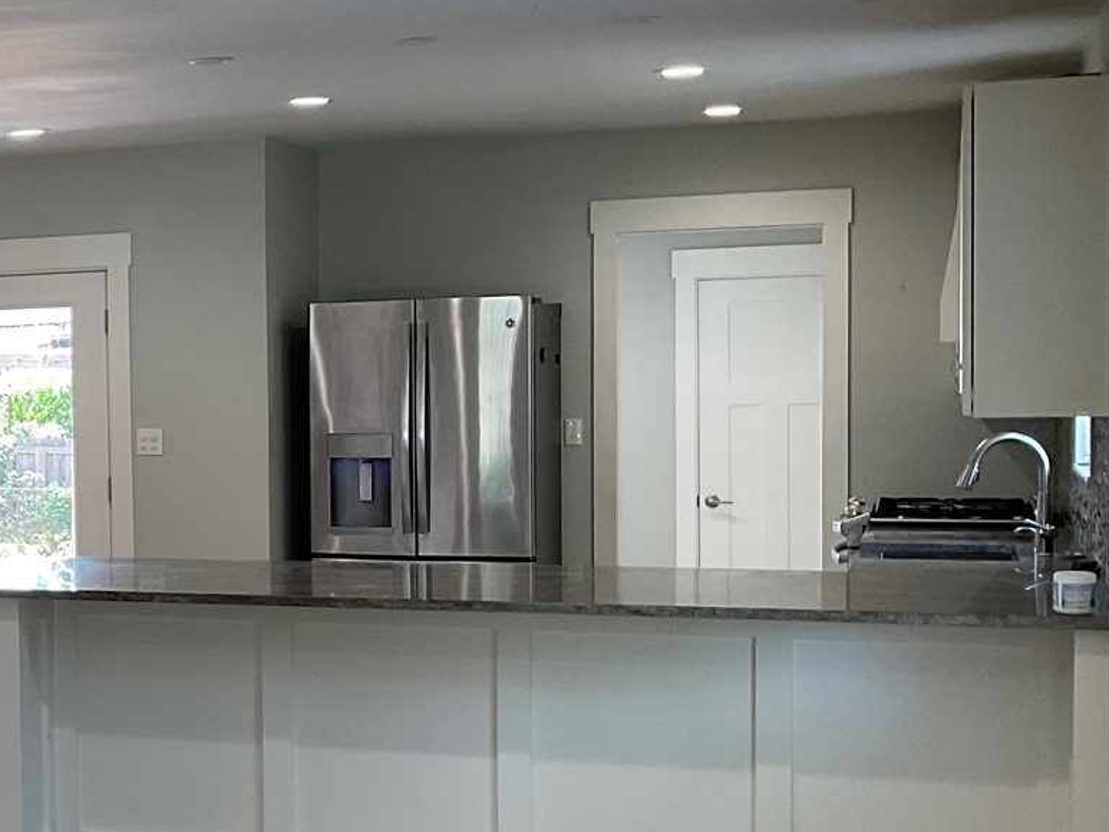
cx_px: -263
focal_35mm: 72
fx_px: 2307
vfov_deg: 20.4
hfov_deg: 24.2
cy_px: 498
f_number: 1.8
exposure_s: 1/60
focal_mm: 3
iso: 40
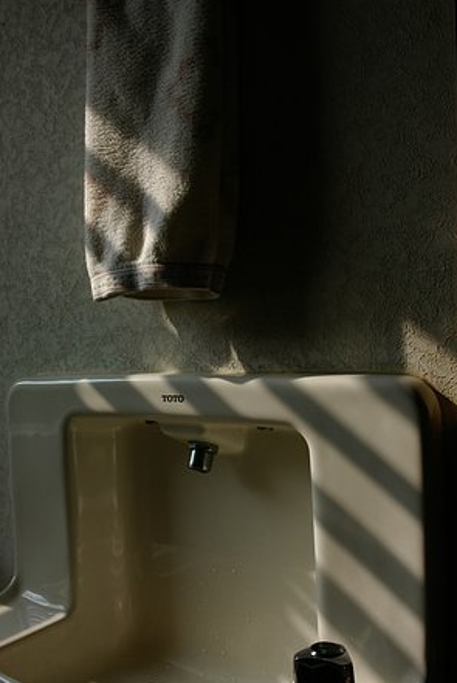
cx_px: 212
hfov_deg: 36.4
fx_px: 695
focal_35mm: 37
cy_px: 389
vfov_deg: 52.2
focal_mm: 21
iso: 200
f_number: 8
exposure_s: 1/100
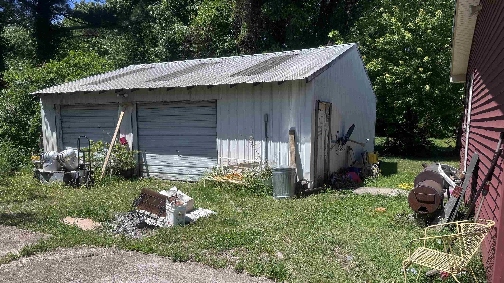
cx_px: 255
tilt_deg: -9.4
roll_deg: -0.8
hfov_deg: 69.9
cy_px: 172
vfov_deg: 42.6
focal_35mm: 27
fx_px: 361
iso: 80
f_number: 1.78
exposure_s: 1/4310
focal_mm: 6.76
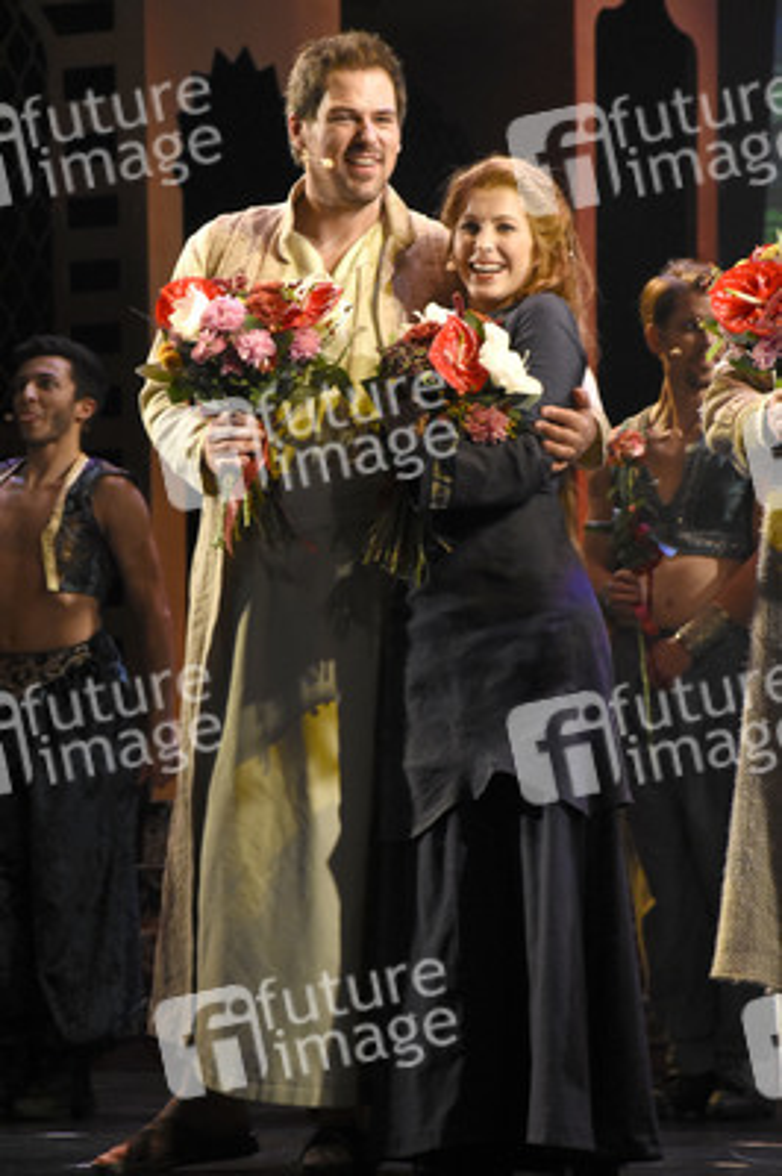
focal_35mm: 142
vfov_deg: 14.4
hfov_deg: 9.6
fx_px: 4651
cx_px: 391
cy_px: 588
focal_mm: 95
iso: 3200
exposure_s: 1/160
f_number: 6.3
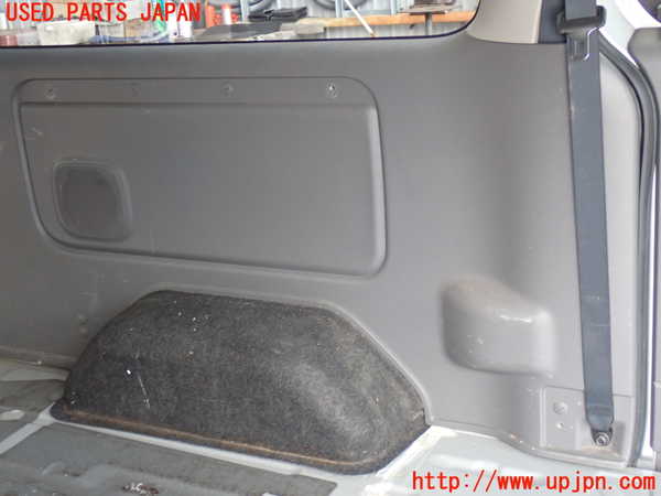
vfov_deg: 29.1
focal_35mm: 50
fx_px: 955
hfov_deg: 38.2
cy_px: 248
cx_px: 330
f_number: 3.2
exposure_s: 1/50
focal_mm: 9.01
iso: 320
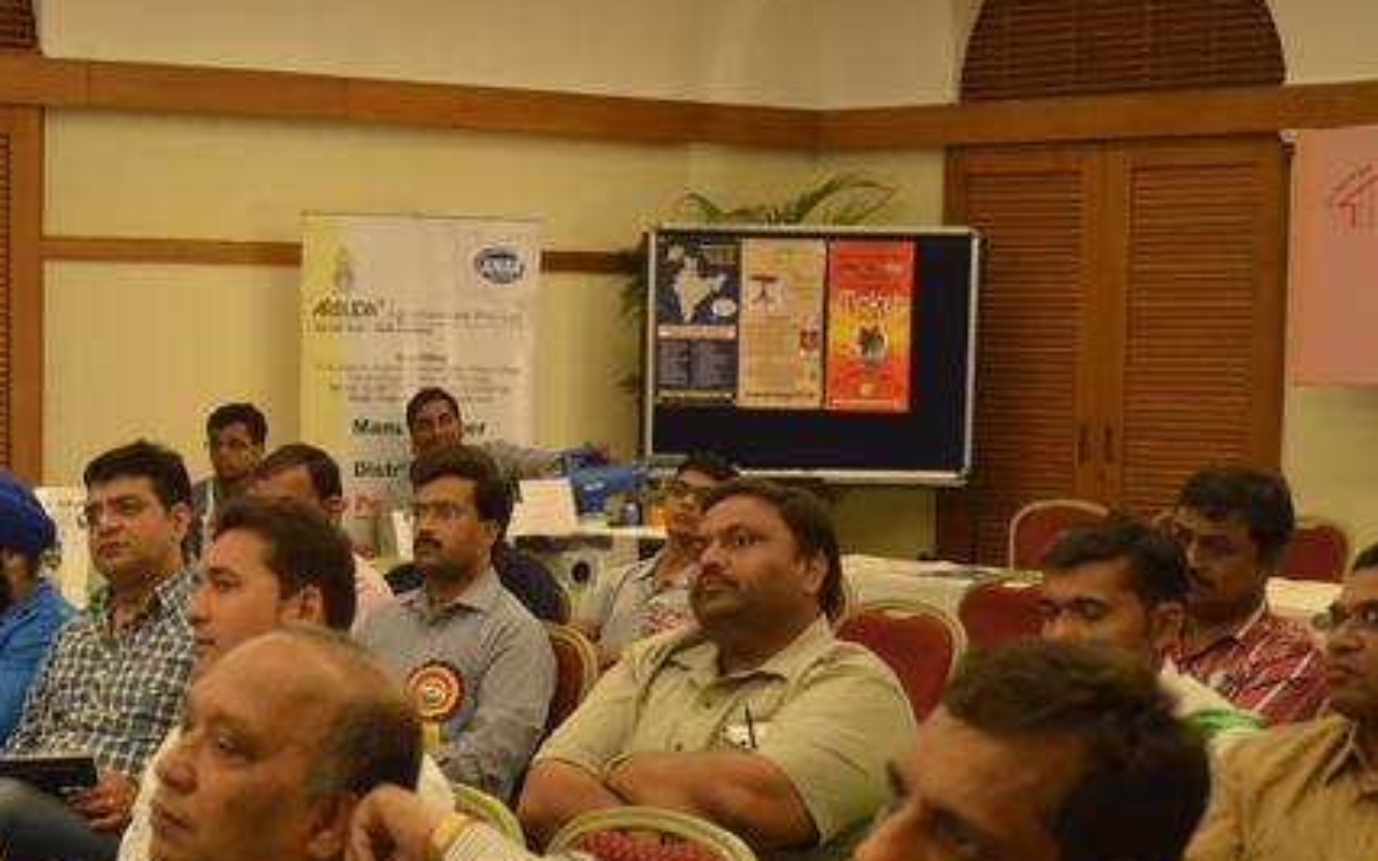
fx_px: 3380
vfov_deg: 14.5
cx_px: 465
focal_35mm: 90
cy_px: 618
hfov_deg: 22.9
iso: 2000
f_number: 5.3
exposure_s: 1/60
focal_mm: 42
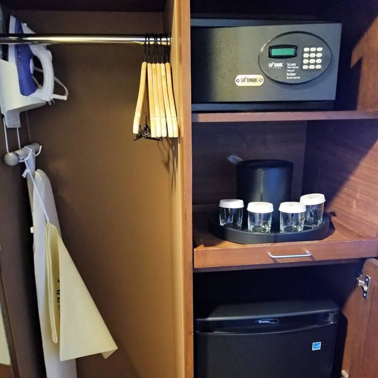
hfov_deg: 52.5
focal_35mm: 31
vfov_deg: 51.7
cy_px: 247
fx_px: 383
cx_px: 191
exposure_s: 1/10
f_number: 1.7
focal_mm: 4.2
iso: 640
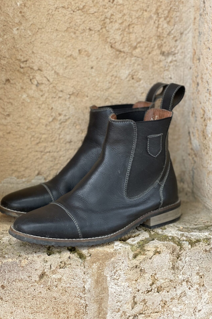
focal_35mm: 67
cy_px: 160
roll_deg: -0.7
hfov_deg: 20.3
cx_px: 100
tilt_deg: -14.5
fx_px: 592
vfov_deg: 30.1
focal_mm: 7.5
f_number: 2.2
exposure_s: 1/121
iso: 32
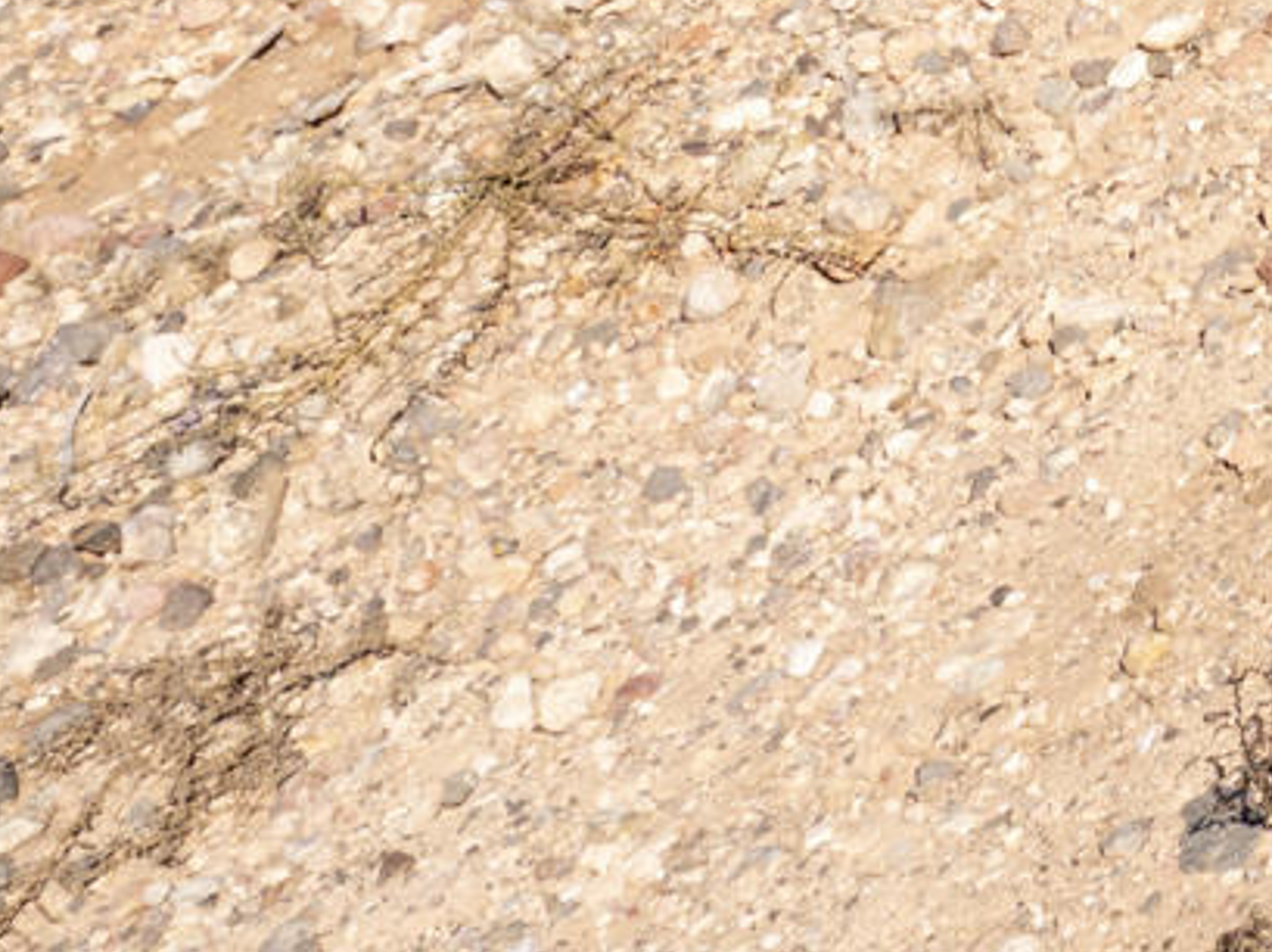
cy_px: -1083
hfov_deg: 18.1
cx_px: 2423
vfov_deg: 14.5
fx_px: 2937
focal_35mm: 80
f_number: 10
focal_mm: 17
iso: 320
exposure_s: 1/1000
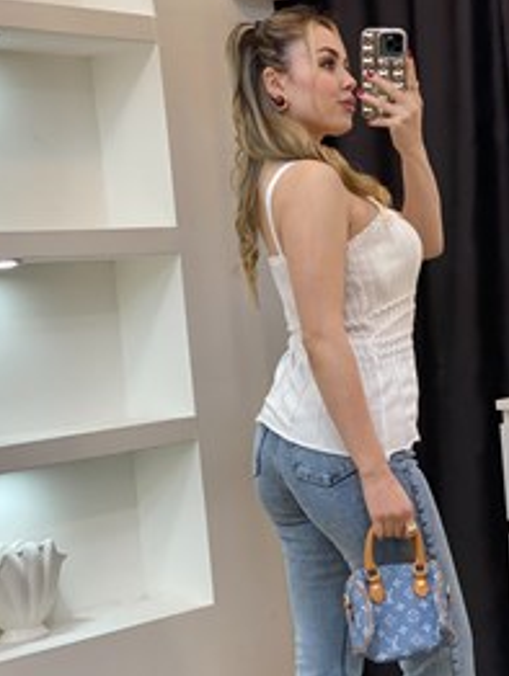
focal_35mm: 82
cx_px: 310
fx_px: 1605
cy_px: 435
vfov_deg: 23.7
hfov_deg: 18.0
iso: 80
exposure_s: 1/100
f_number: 2
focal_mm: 6
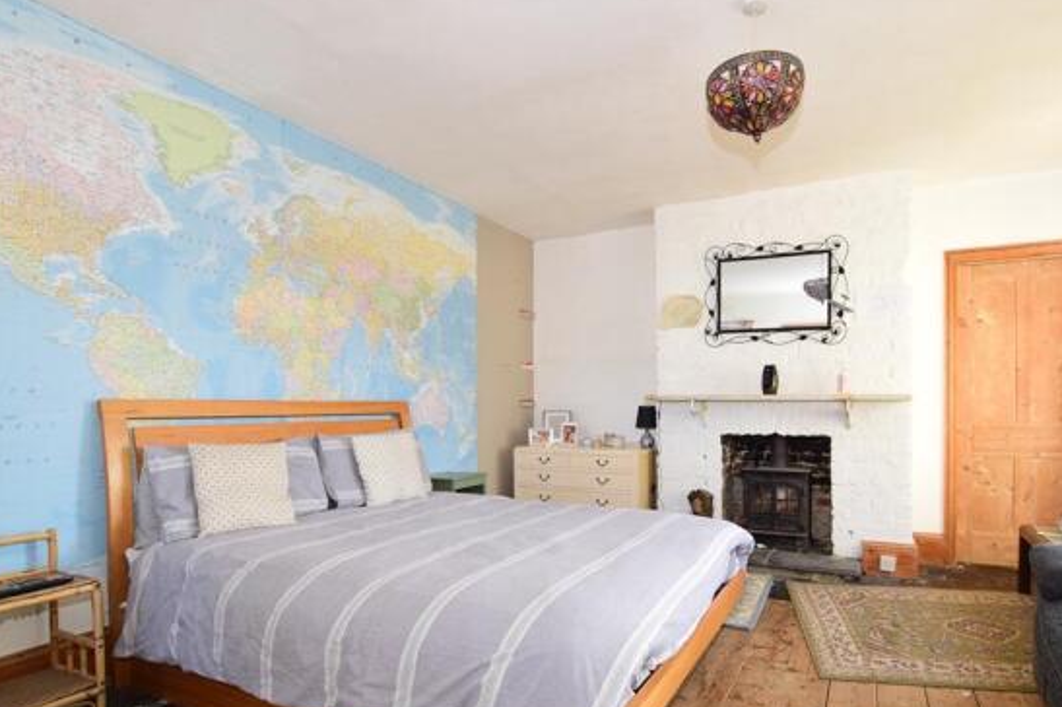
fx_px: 531
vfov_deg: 66.9
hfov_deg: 89.3
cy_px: 411
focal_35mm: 18
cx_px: 617
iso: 640
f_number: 6.3
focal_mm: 10
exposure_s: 1/80
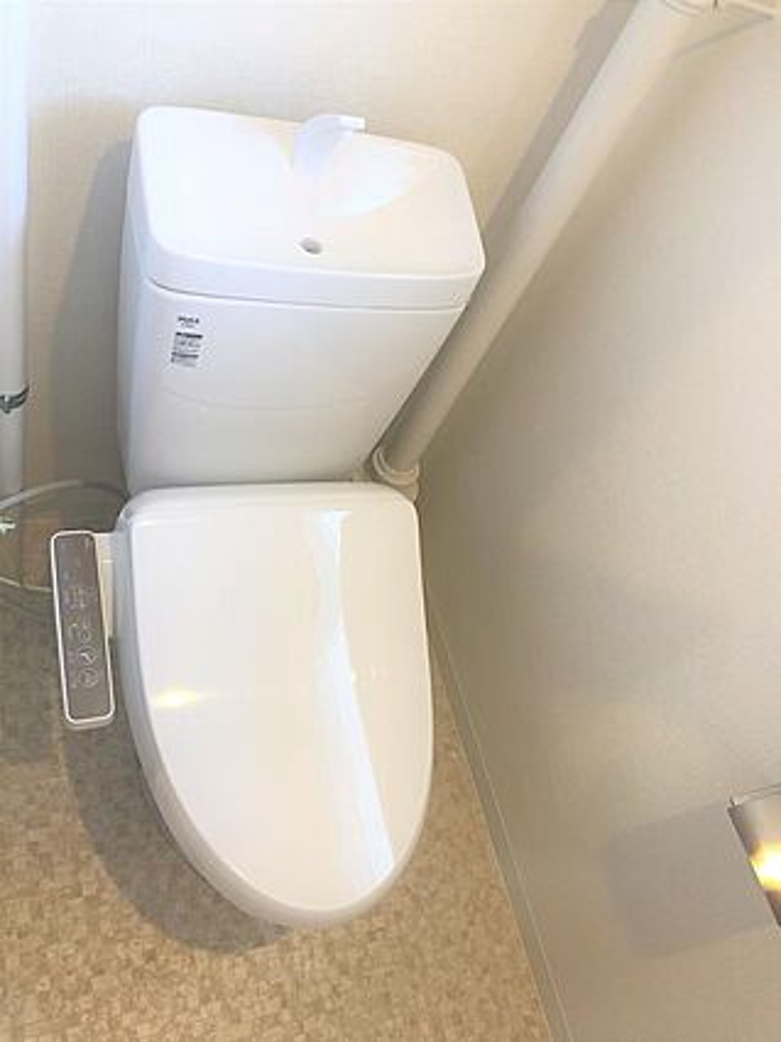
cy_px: 521
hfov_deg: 49.7
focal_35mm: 28
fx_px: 843
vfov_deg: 63.5
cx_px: 390
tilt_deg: -50.2
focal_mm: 4
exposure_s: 1/33
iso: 25
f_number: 1.8
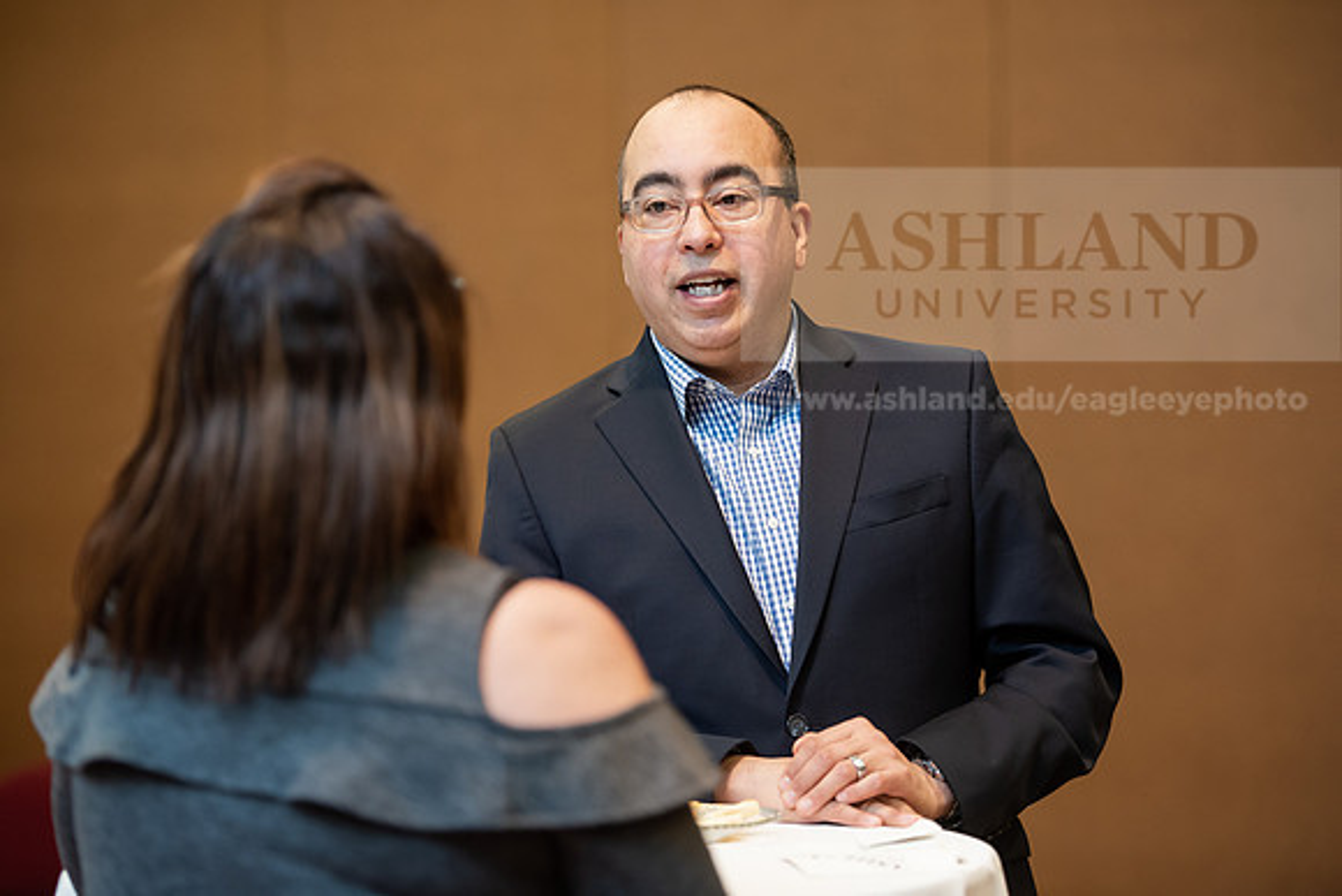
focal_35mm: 110
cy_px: 448
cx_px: 671
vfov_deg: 12.5
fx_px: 4101
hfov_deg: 18.6
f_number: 3.2
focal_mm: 110
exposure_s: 1/200
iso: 1600
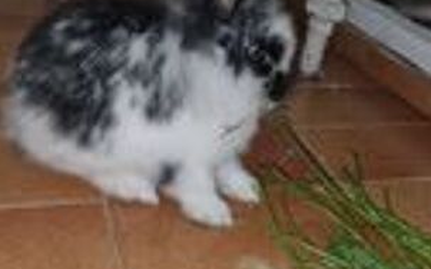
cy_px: 136
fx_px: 517
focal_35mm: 44
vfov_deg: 29.2
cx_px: 228
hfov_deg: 45.3
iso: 250
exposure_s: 1/50
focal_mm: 5.4
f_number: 1.8
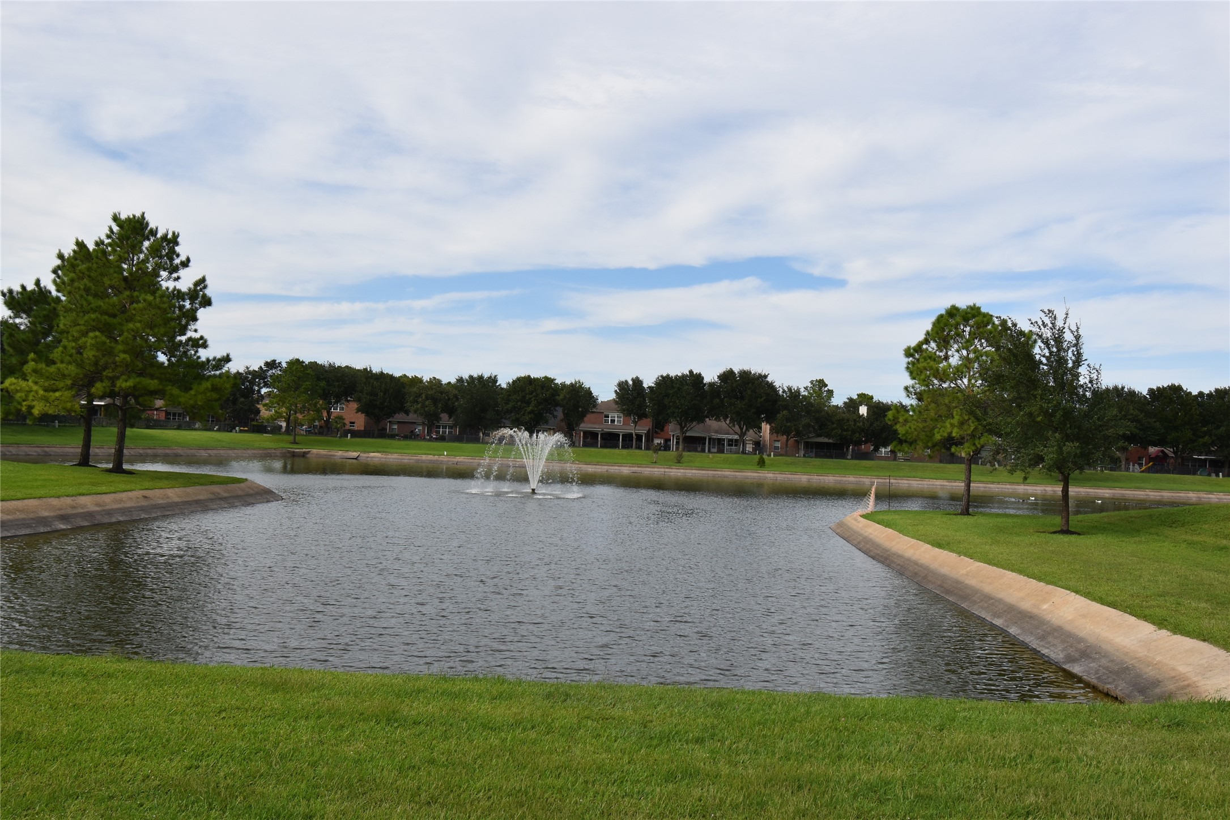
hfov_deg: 61.9
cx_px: 615
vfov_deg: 43.6
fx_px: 1025
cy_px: 410
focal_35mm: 30
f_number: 10
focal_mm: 20
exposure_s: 1/400
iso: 200
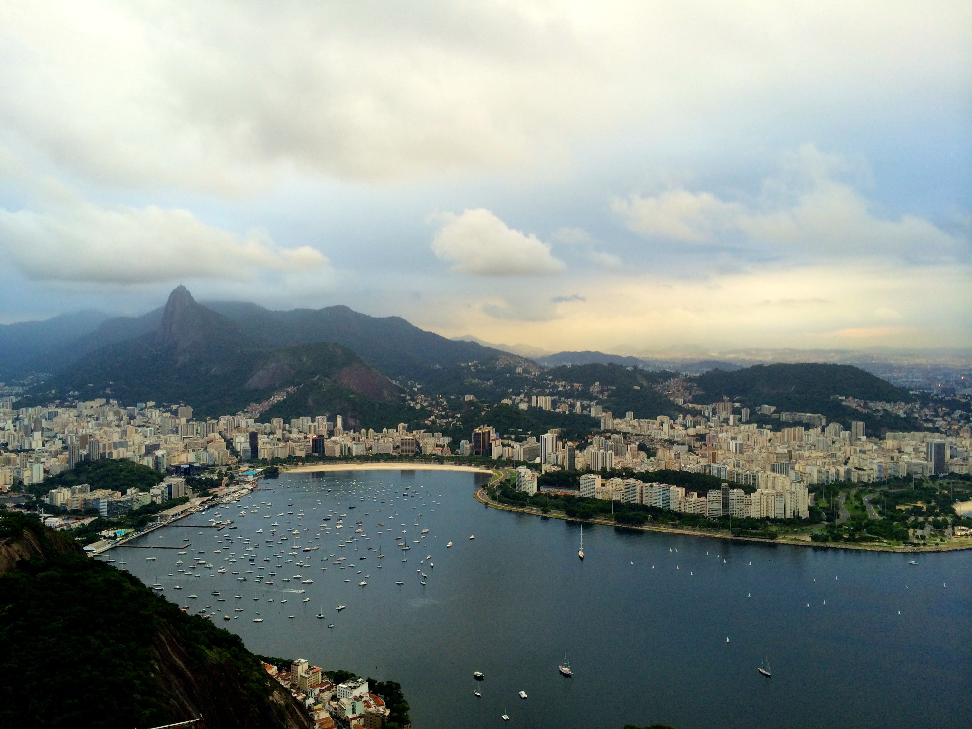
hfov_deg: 60.0
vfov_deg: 46.8
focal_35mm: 30
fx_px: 842
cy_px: 364
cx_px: 486
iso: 40
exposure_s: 1/60
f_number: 2.2
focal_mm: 4.12
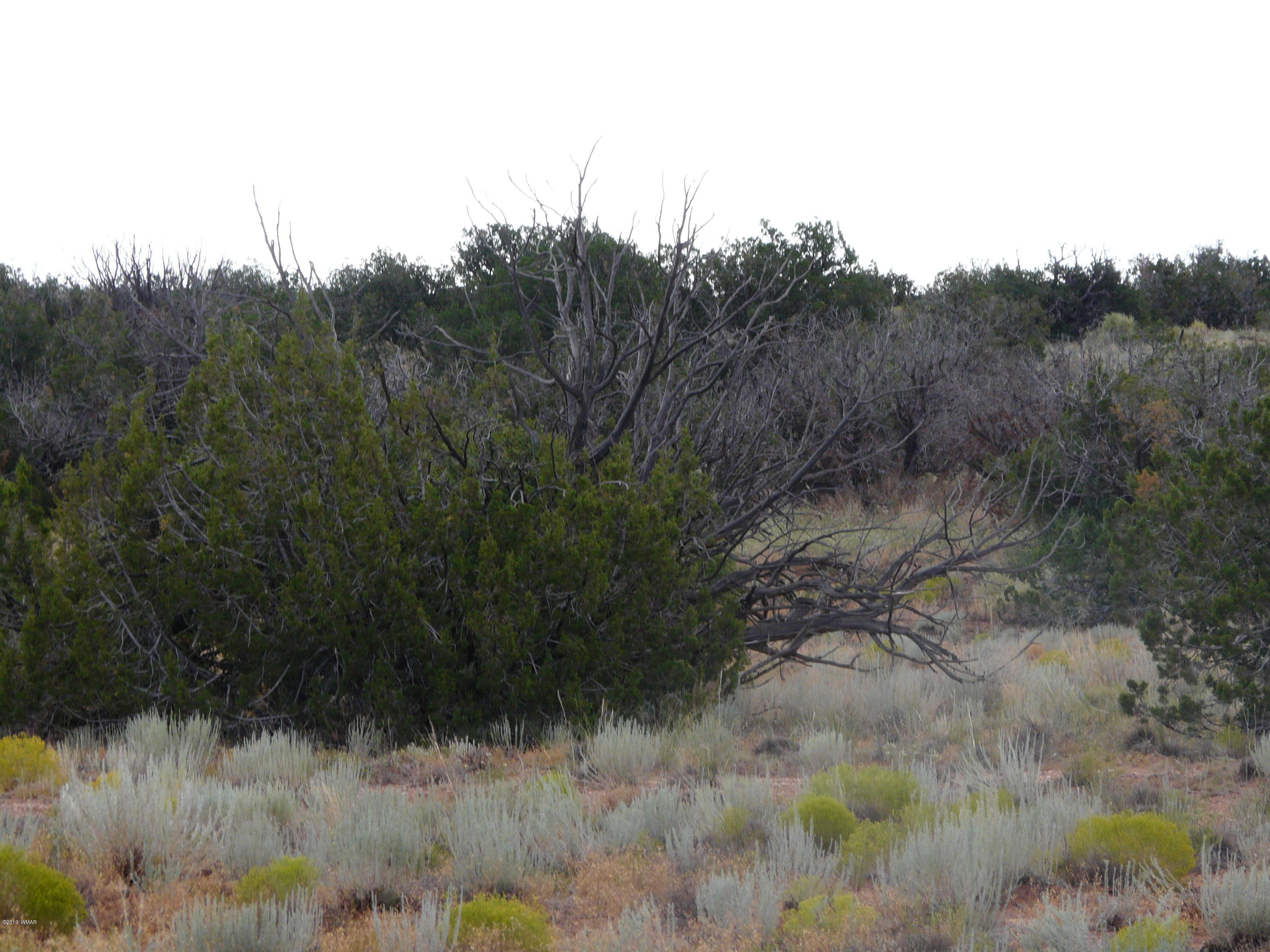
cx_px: 635
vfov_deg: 6.4
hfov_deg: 8.6
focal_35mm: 231
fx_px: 8475
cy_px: 476
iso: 100
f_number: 5
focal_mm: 37.9
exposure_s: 1/250
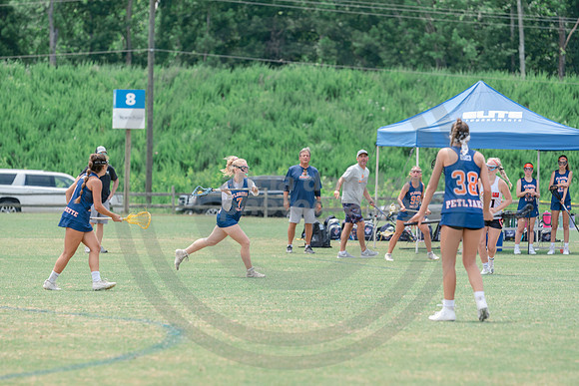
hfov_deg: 8.5
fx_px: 3900
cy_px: 217
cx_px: 237
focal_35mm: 242
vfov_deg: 5.7
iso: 250
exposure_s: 1/1250
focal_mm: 200
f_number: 4.5
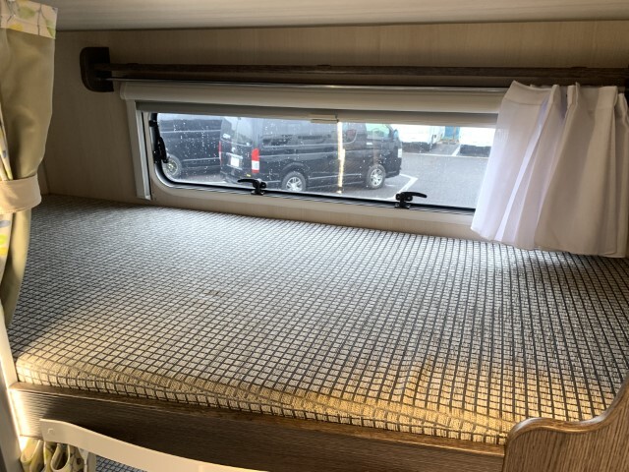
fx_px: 472
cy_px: 236
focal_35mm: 26
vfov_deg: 53.1
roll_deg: -2.0
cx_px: 314
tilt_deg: -16.9
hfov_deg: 67.3
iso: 100
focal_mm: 4.25
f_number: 1.8
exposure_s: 1/80
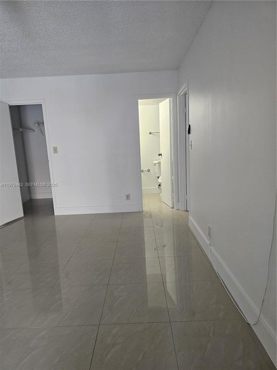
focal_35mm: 23
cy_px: 185
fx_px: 245
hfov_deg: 58.9
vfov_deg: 73.9
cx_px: 138
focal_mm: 6.3
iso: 640
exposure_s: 1/120
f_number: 1.7
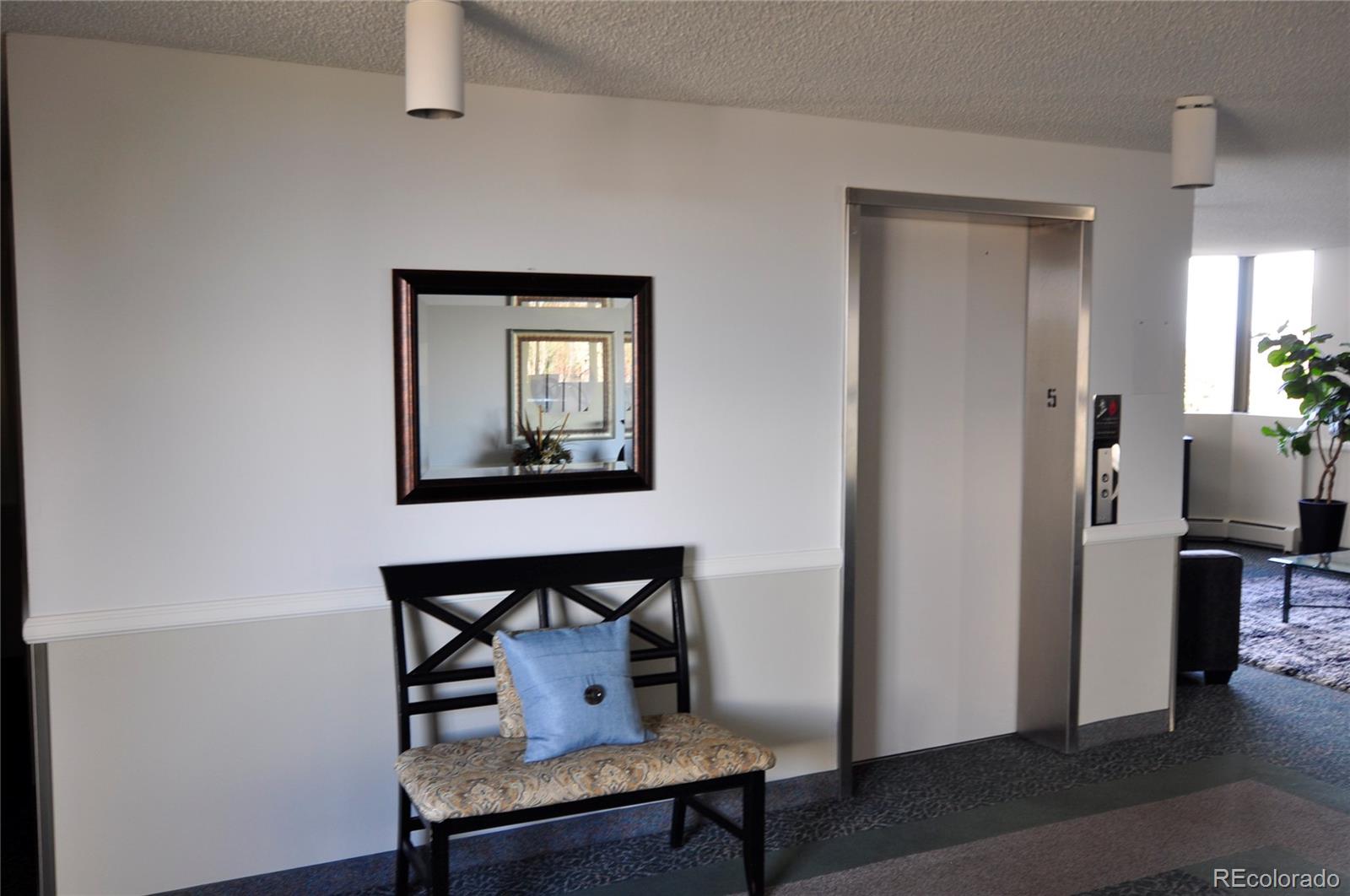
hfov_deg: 57.3
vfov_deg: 39.9
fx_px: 1236
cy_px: 448
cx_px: 675
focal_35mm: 33
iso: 200
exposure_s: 1/13
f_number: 4
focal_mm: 22
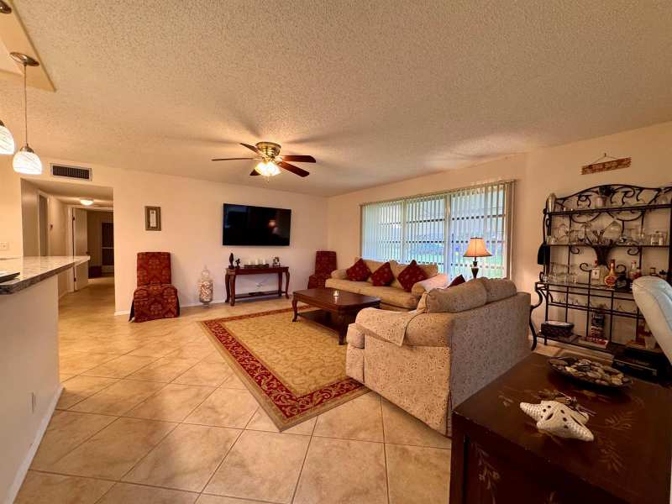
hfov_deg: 102.1
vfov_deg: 85.7
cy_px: 252
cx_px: 336
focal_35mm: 14
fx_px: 272
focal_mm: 2.22
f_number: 2.2
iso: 200
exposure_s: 1/60
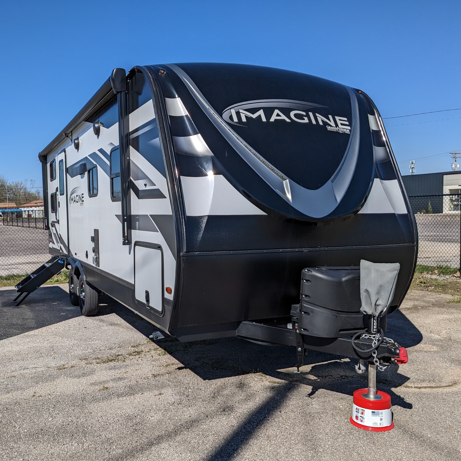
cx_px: 175
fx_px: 482
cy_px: 230
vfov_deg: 51.1
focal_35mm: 32
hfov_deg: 50.6
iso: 69
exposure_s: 1/11628
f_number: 1.73
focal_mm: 4.38
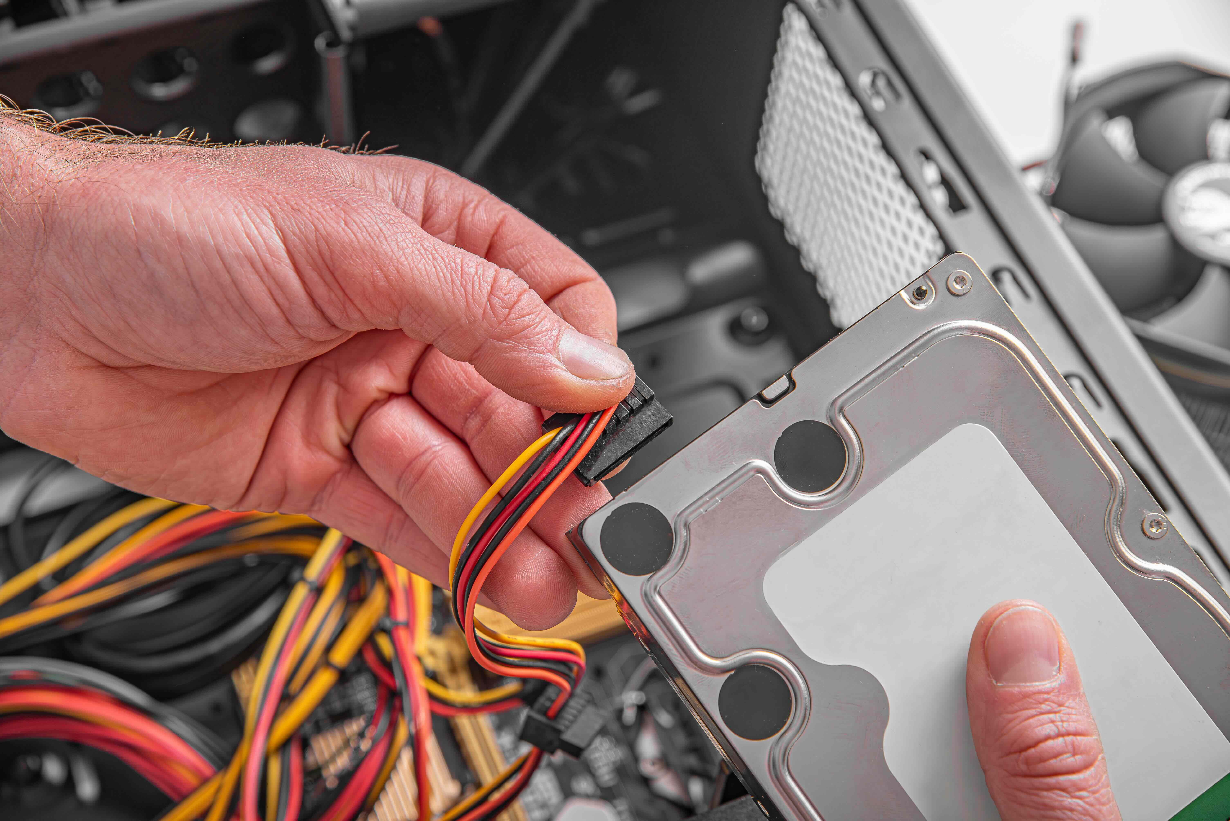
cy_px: 410
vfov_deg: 18.2
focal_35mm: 75
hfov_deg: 27.0
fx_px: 2563
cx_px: 615
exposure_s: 1/160
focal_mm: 75
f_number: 8
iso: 100
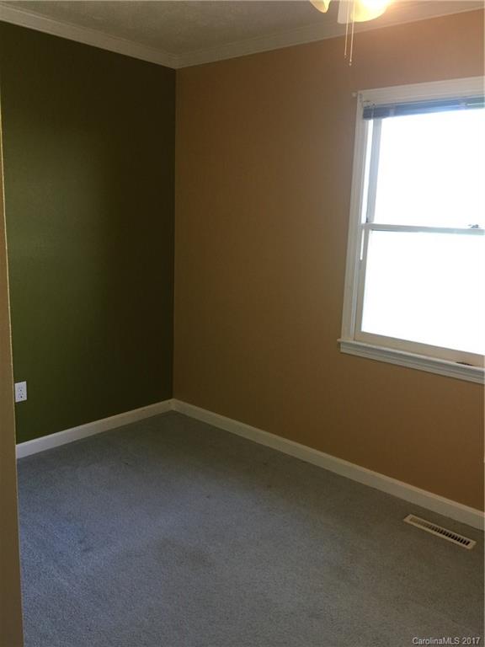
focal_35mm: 29
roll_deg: -2.5
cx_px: 242
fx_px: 542
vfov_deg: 61.7
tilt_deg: -9.7
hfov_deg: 48.2
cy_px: 324
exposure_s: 1/15
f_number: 2.2
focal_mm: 4.15
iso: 64
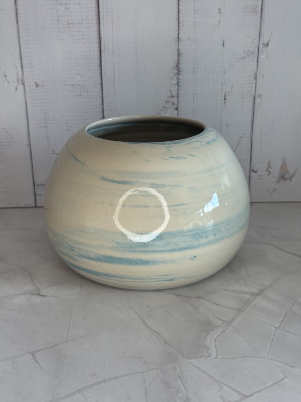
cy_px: 201
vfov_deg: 39.7
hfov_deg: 30.3
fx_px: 557
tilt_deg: -20.7
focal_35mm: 48
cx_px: 150
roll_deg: -0.1
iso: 80
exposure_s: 1/312
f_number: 1.78
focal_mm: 6.76
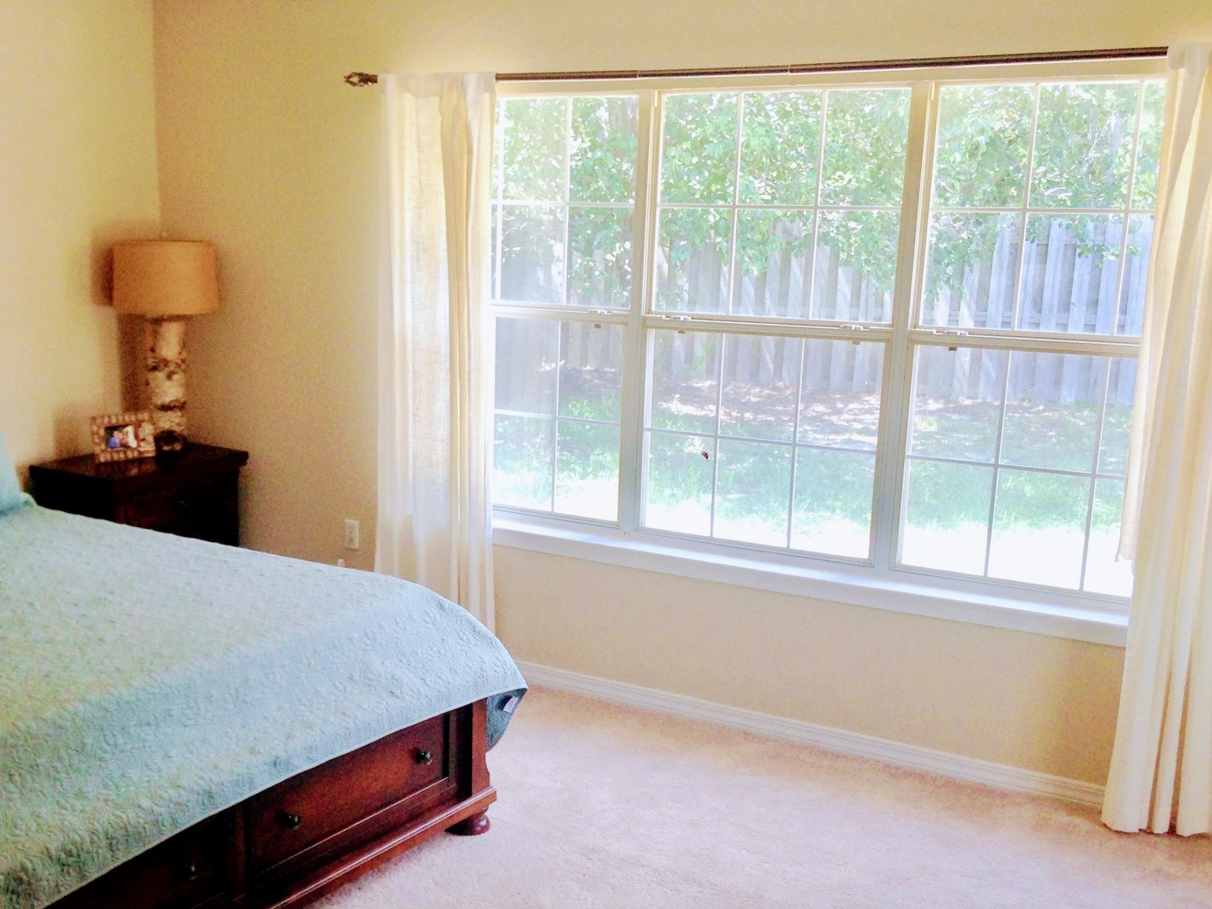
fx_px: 1716
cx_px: 431
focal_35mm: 49
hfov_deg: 38.6
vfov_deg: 29.6
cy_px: 562
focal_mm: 4.12
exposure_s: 1/120
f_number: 2.4
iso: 80
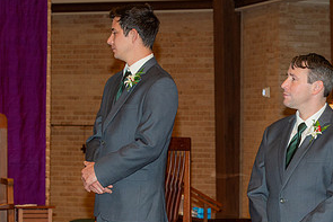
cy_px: 186
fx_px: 1490
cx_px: 318
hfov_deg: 12.6
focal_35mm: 161
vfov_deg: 8.5
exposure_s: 1/100
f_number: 7.1
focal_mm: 82
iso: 1600
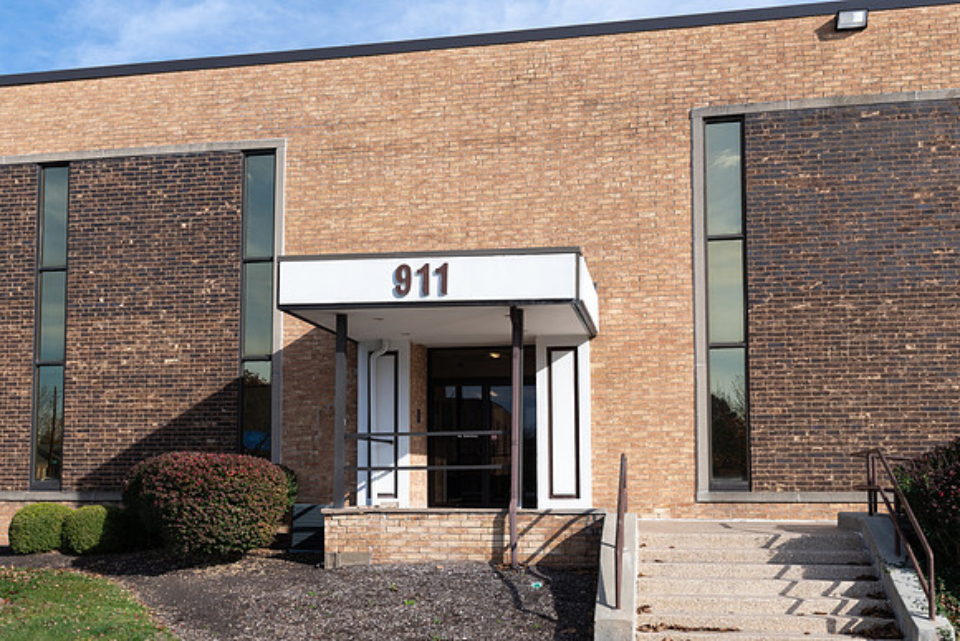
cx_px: 480
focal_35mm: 34
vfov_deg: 38.3
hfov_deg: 55.4
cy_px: 419
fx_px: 914
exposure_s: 1/250
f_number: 9
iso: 100
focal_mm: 24
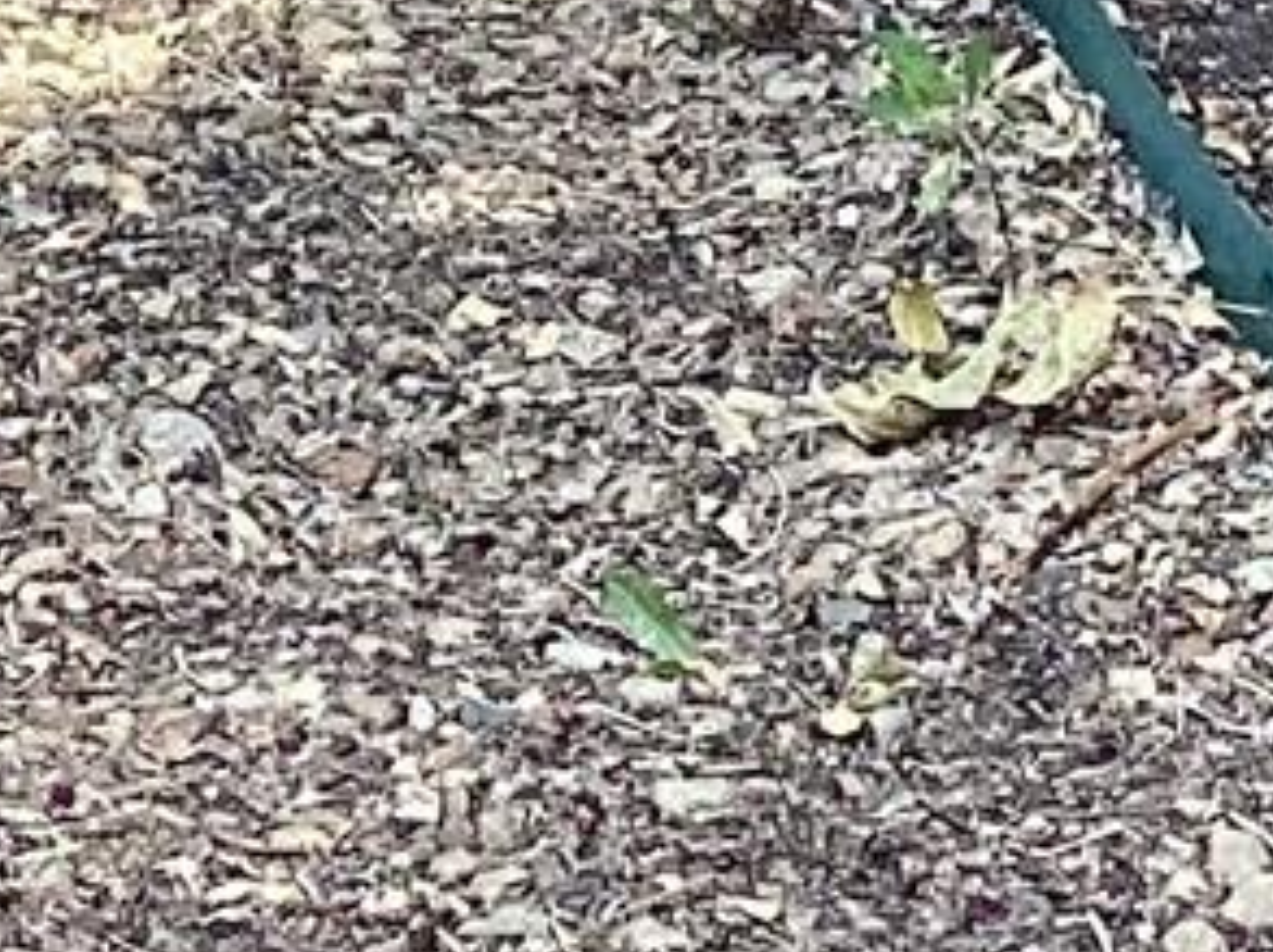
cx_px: 487
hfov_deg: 9.1
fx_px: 7970
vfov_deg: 6.5
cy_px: -1321
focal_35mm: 217
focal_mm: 3.3
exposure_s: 1/120
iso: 50
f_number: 2.4
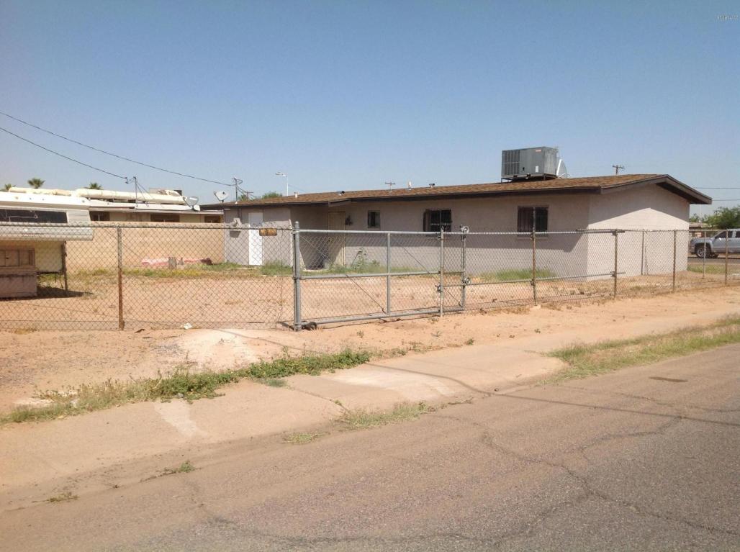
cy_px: 276
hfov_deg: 52.7
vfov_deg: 40.6
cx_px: 370
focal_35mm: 35
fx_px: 747
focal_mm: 4.28
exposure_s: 1/3030
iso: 50
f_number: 2.4
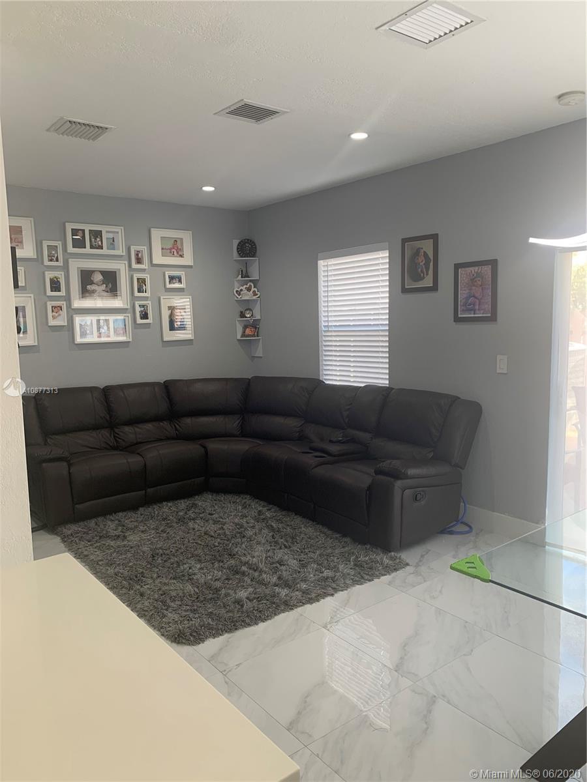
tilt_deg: -6.1
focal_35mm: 26
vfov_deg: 67.3
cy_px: 391
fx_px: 588
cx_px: 294
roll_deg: +0.8
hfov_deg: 53.1
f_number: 1.8
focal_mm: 4.25
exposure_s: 1/60
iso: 50
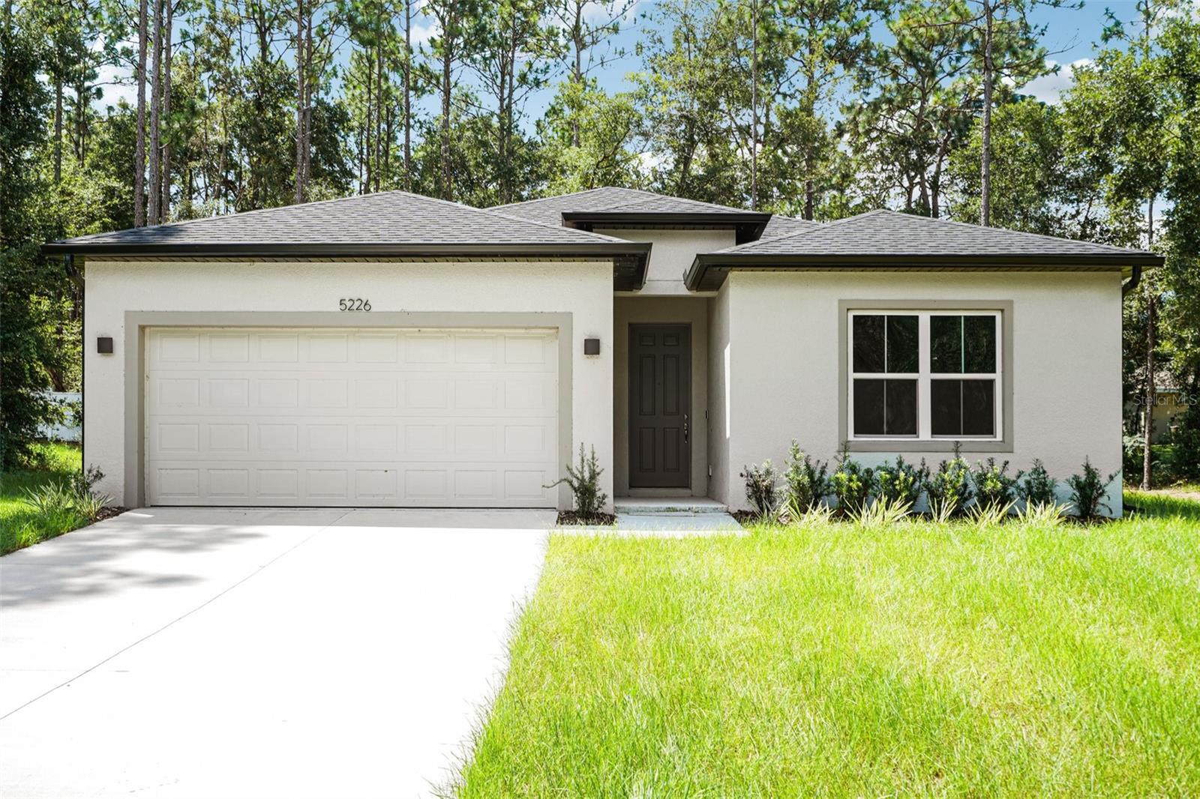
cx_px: 600
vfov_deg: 37.8
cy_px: 400
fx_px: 1166
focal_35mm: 35
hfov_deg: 54.4
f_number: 8
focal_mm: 35
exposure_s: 1/90
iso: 50
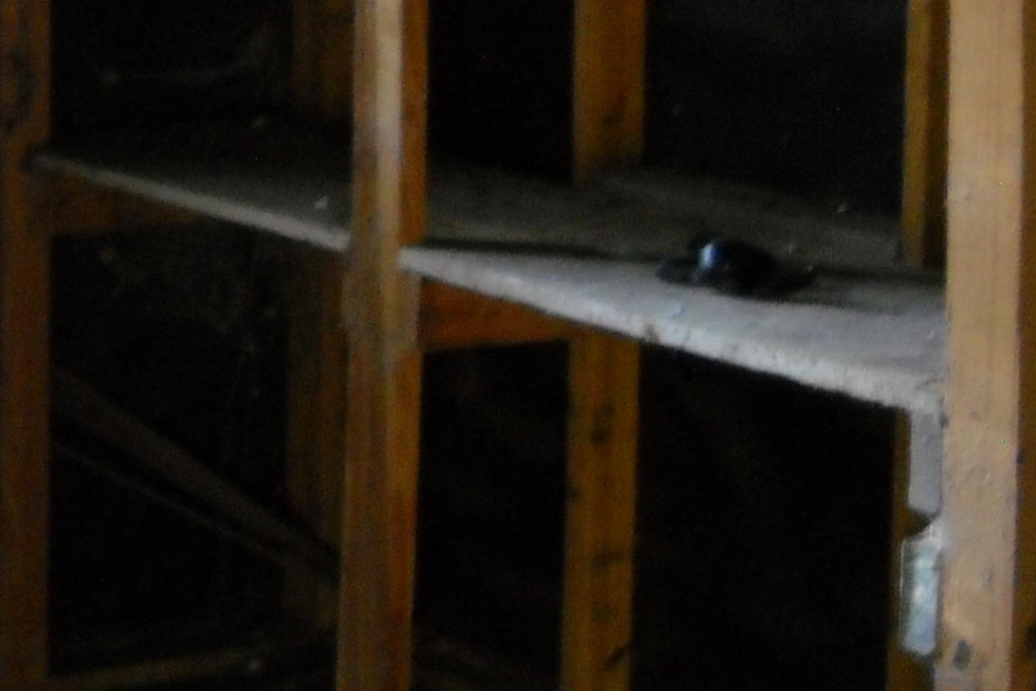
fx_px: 3252
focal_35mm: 113
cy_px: -165
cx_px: -189
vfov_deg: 11.8
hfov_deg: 17.3
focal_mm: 6.72
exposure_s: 1/4
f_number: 3.1
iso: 400
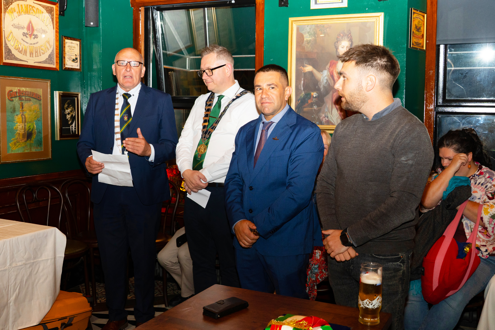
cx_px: 248
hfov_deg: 42.3
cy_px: 165
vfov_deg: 28.9
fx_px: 639
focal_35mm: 46
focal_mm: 31
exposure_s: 1/100
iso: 640
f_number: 7.1
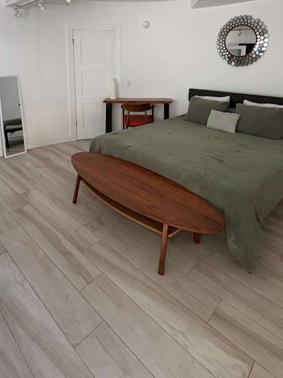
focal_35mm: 23
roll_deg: -0.4
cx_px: 128
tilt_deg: -7.0
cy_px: 92
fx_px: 251
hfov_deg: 58.8
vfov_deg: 68.8
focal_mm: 2.22
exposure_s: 1/60
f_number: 2.2
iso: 500
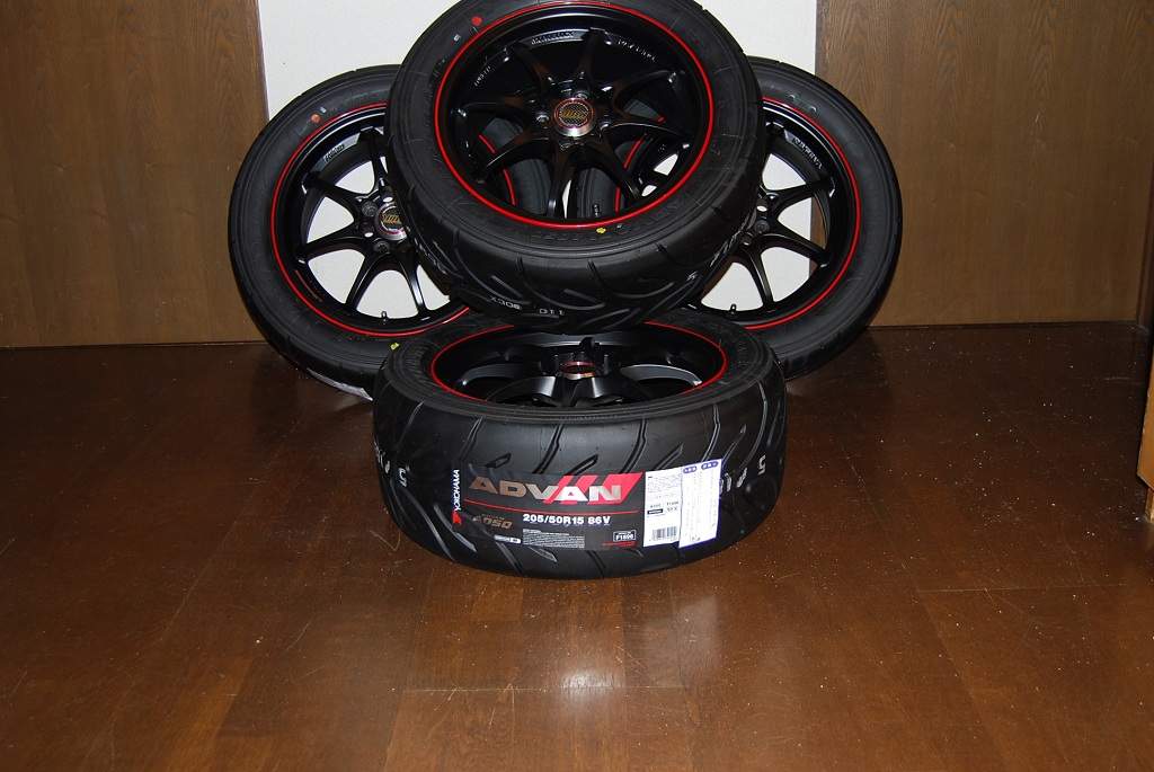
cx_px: 577
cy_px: 386
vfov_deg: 34.3
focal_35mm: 39
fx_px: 1251
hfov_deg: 49.5
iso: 200
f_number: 4
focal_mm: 26
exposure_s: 1/60
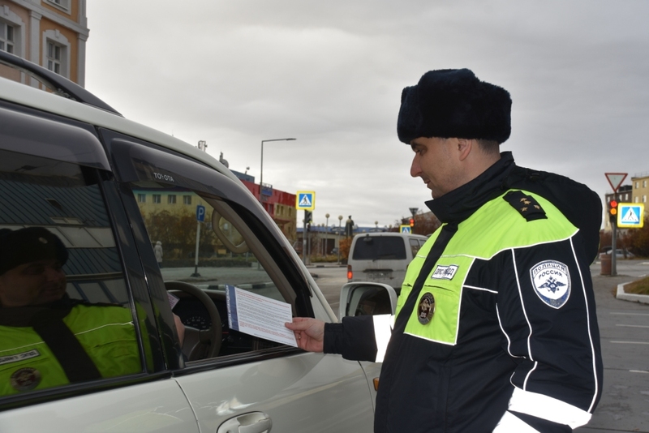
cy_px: 216
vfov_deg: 28.1
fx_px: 866
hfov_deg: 41.1
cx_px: 324
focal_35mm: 48
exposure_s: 1/250
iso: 100
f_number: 7.1
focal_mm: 32
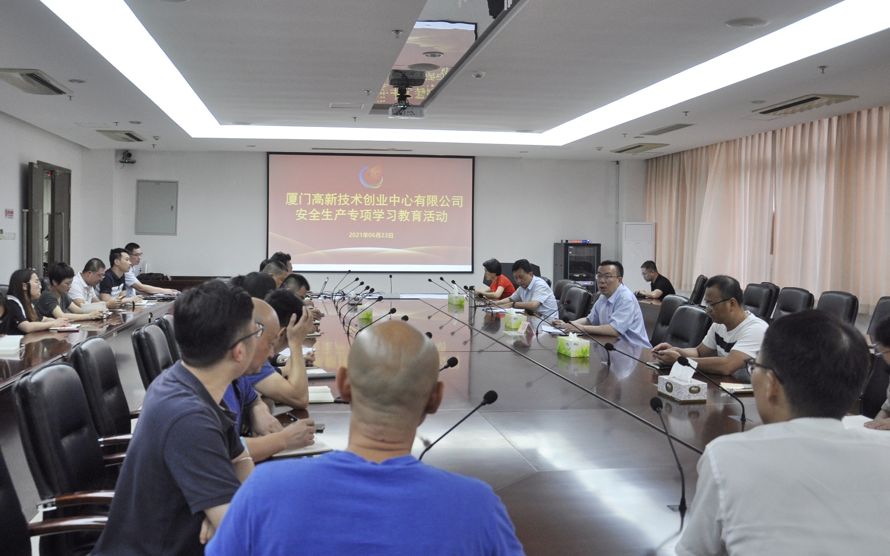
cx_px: 402
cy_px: 248
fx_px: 776
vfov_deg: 39.4
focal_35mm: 32
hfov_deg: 59.5
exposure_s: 1/30
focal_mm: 18
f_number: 4.5
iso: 640
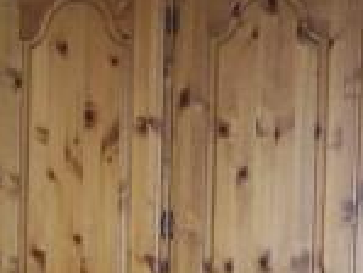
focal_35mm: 145
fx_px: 1522
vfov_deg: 9.7
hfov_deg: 13.5
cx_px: 23
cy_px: 484
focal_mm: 7.8
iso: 125
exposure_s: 1/60
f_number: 2.8
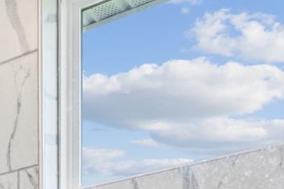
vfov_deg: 12.4
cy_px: 415
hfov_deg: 17.4
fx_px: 737
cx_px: -236
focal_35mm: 93
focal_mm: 16.6
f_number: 13
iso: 100
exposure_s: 1/2.5
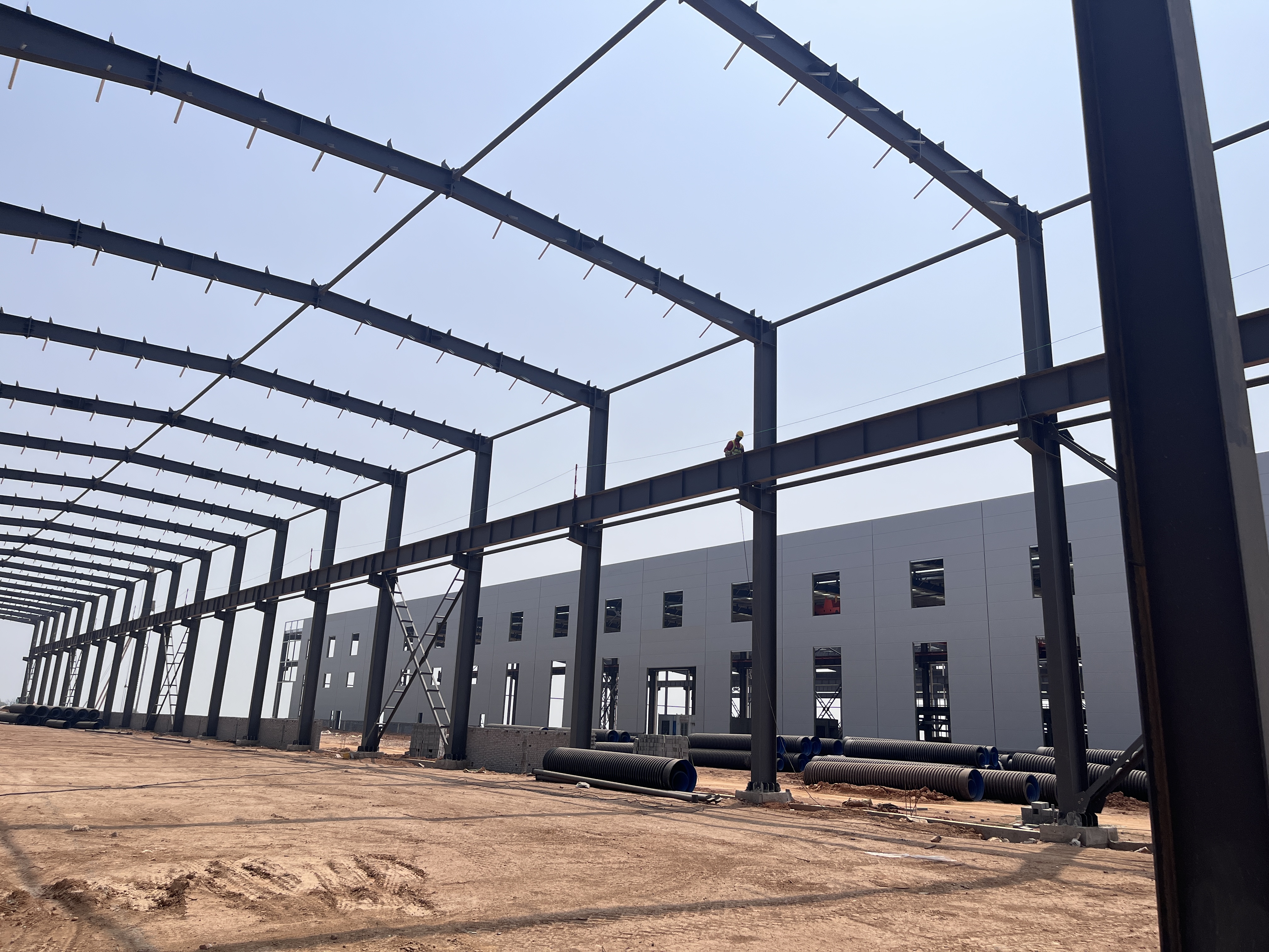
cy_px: 476
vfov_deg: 53.1
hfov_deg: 67.3
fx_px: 953
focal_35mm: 26
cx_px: 634
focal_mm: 5.1
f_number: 1.6
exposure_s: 1/9901
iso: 50
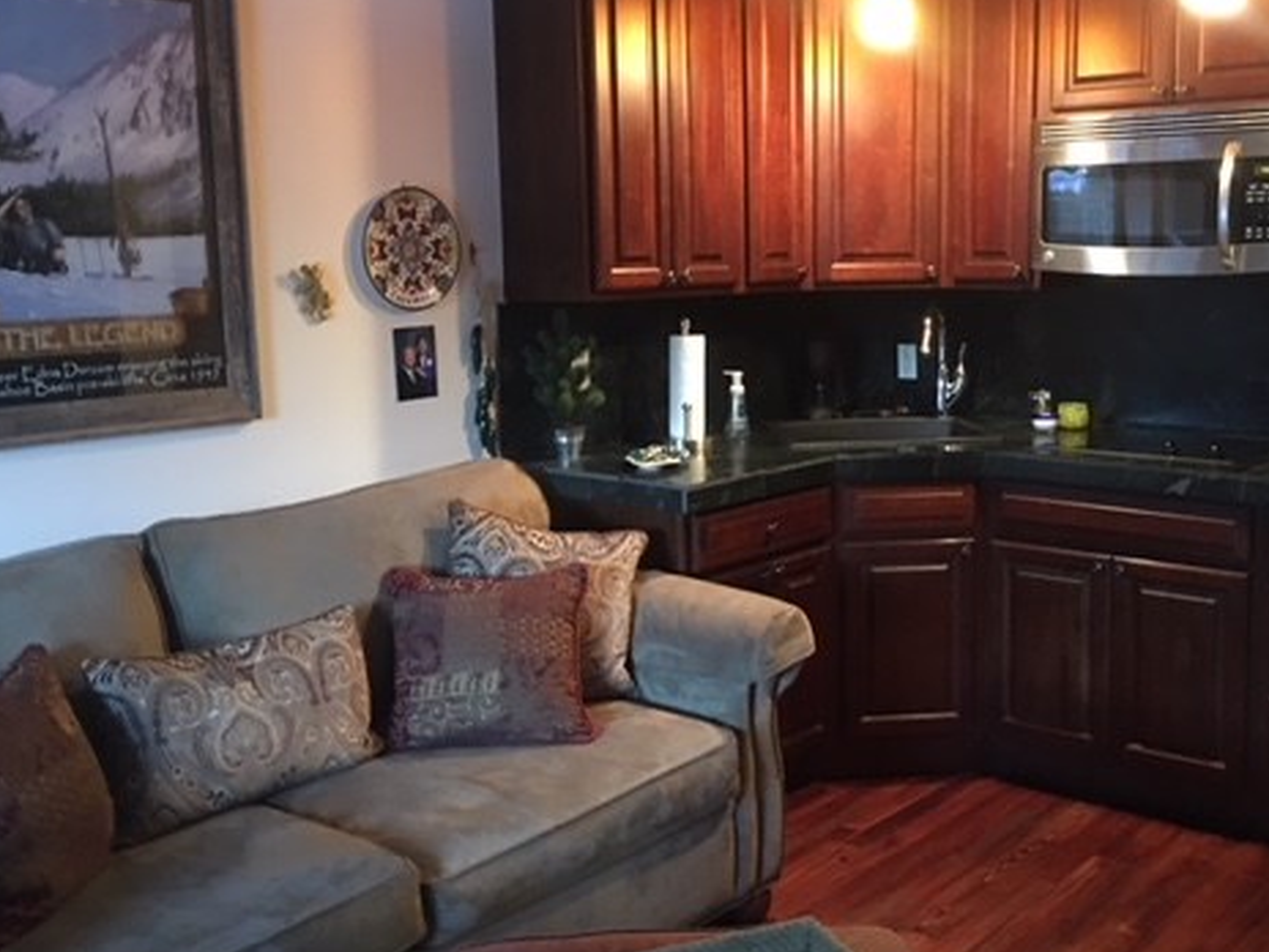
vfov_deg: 36.0
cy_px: 462
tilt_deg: -9.0
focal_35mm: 40
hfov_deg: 46.5
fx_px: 1466
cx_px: 766
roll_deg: +0.8
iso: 100
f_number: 2.2
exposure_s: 1/4
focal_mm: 4.15
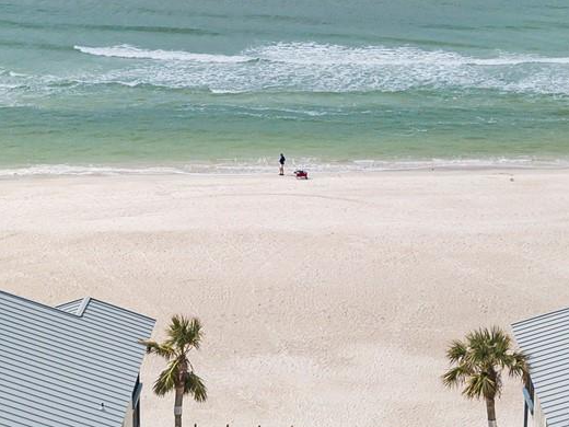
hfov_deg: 24.4
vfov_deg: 18.1
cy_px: 41
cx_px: 313
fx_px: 1315
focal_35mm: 80
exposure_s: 1/150
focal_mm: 4.73
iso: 100
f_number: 2.2
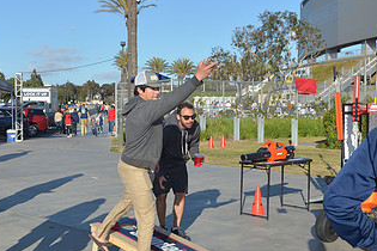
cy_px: 140
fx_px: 618
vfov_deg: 23.0
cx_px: 157
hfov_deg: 33.9
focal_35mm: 59
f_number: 8
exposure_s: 1/800
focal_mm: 32
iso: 250
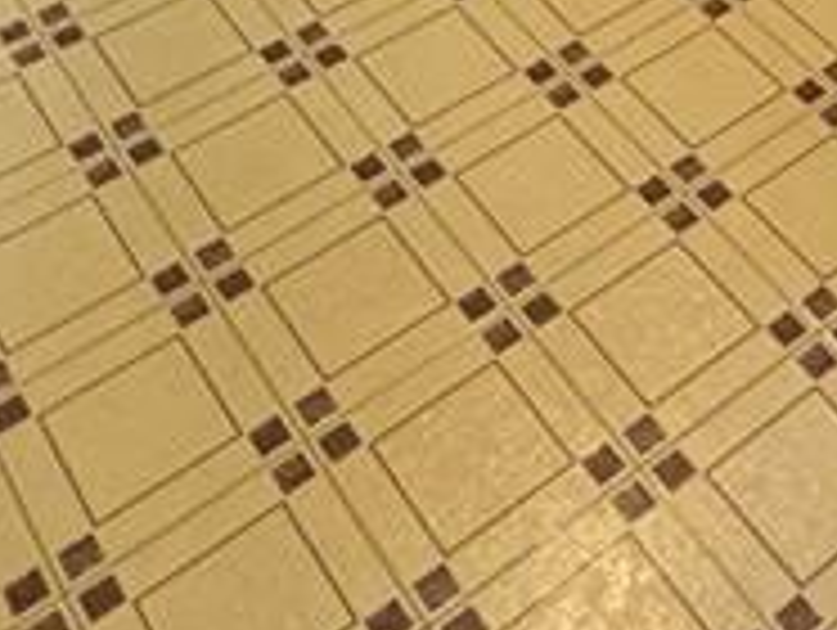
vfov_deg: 15.0
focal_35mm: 77
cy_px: -684
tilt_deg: -22.5
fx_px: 1864
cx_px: 819
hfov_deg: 24.3
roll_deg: -1.6
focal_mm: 2.22
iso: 800
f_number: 2.2
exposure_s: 1/60
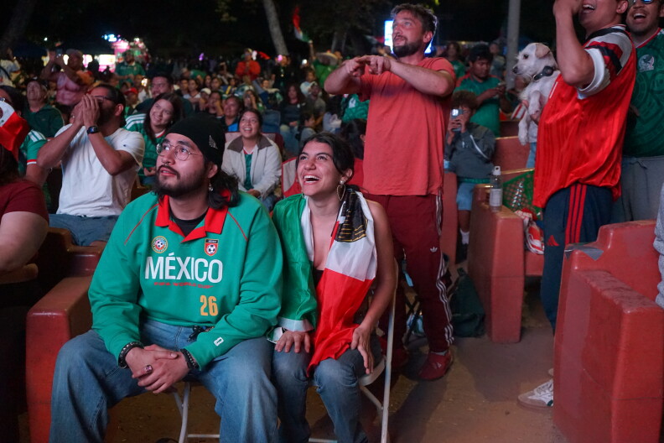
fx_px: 756
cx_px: 332
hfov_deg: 47.4
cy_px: 222
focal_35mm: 41
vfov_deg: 32.6
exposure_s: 1/80
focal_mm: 41
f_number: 4.5
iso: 6400
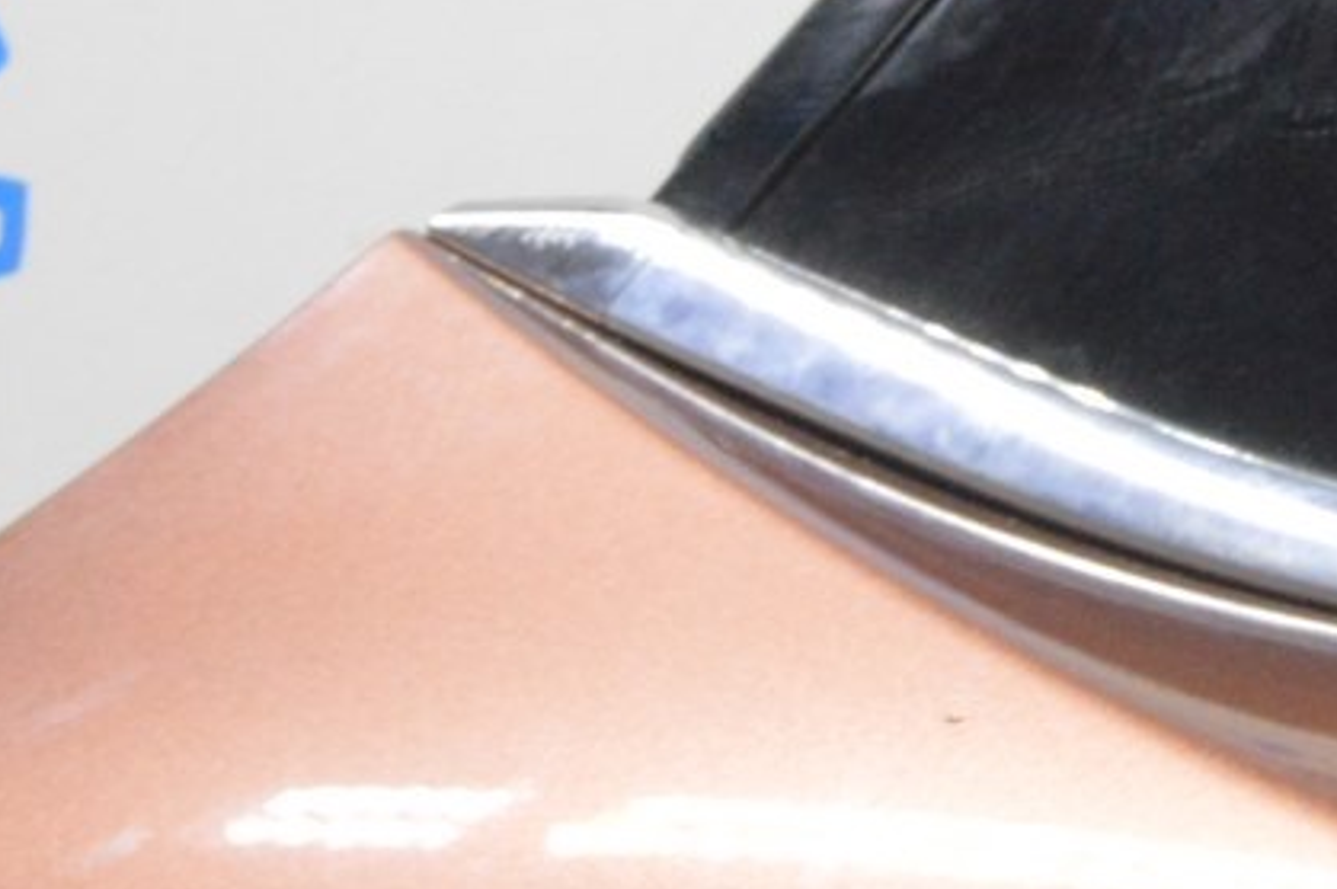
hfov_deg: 13.8
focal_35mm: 147
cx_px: 1363
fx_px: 5455
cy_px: 72
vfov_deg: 9.3
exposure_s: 1/20
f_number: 20
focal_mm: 40
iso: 6400
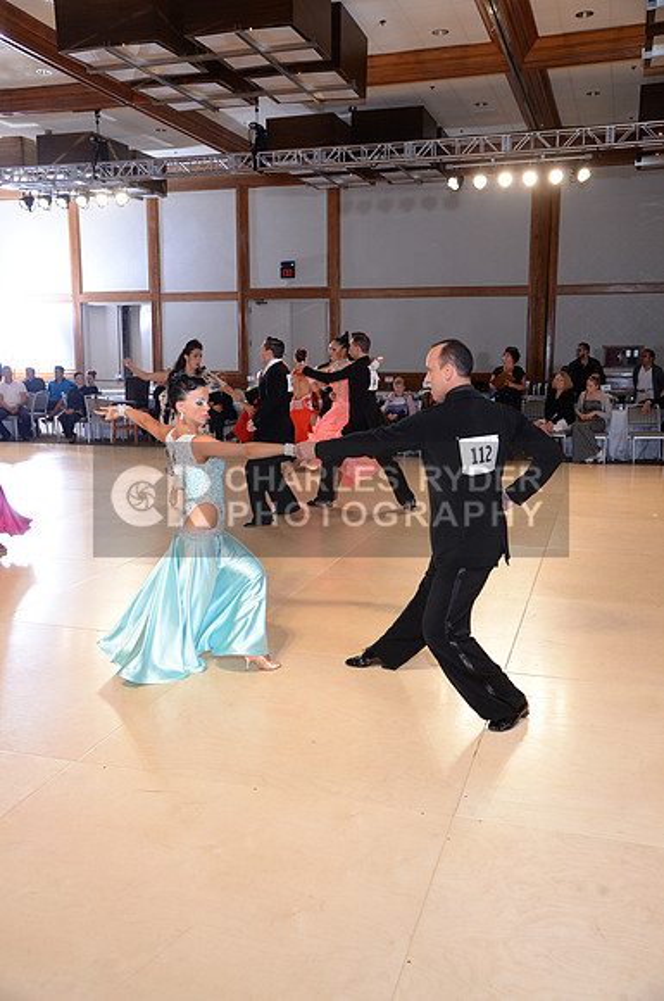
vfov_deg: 58.8
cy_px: 500
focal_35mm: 32
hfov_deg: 41.0
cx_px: 332
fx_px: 888
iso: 1250
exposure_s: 1/250
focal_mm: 32
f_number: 5.6
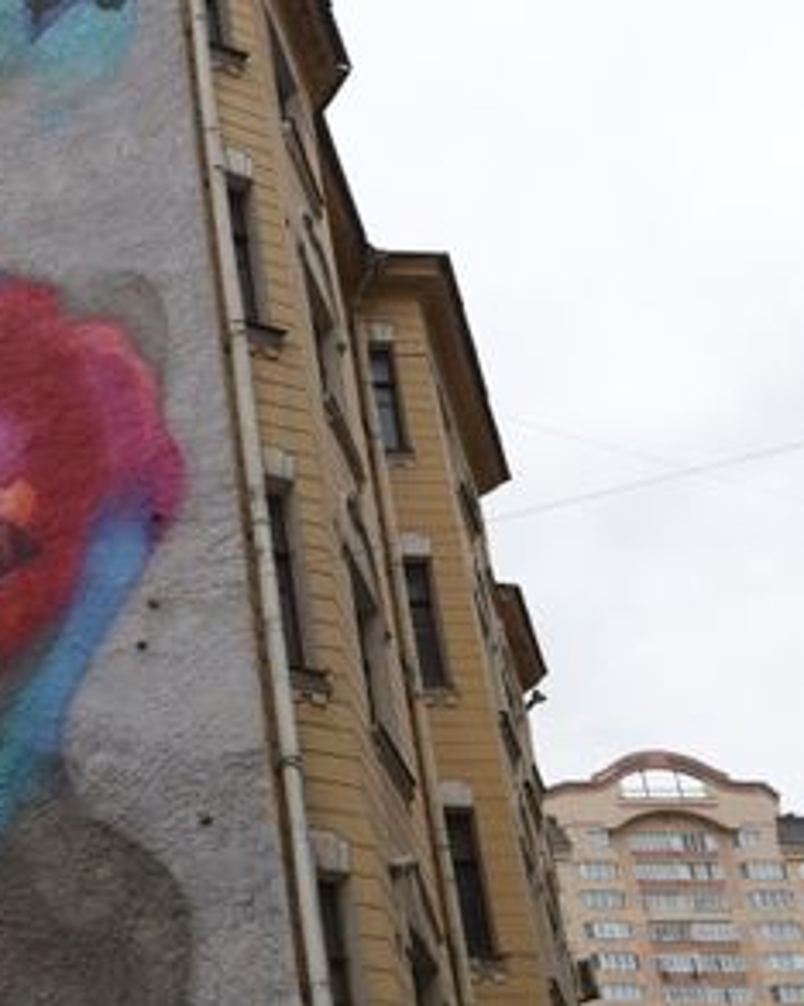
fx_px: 1667
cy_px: 635
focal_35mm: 56
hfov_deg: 25.1
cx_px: -89
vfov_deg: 33.4
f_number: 5.6
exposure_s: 1/800
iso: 800
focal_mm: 25
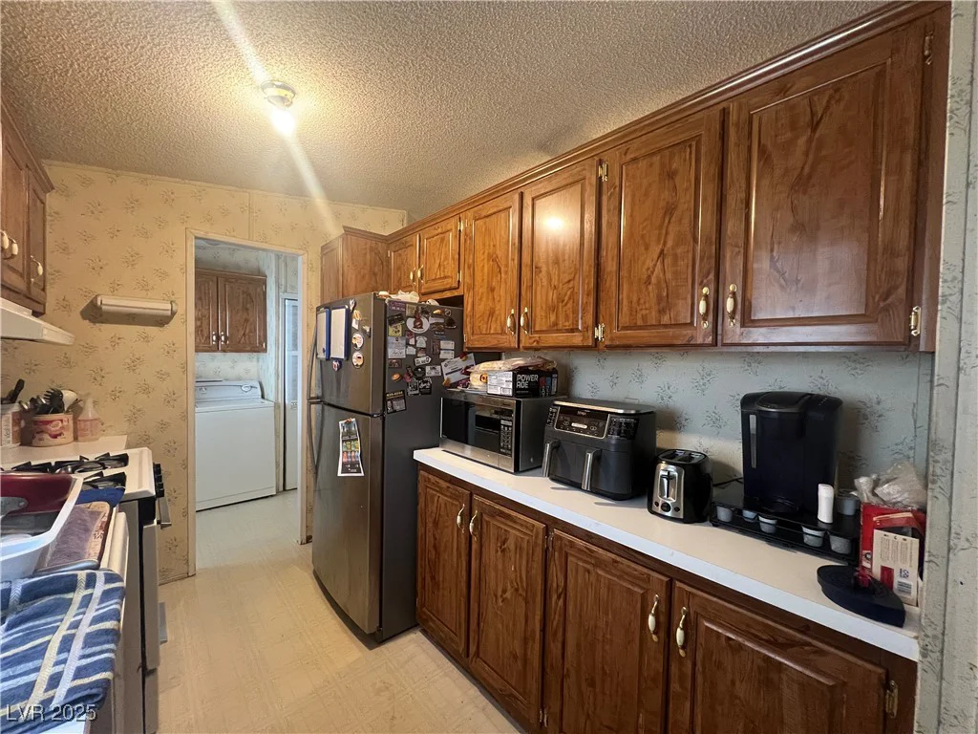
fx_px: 367
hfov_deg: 106.2
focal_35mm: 13
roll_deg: -0.7
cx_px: 489
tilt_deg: -2.0
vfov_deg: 89.9
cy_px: 367
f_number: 1.8
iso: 400
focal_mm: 1.57
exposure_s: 1/60
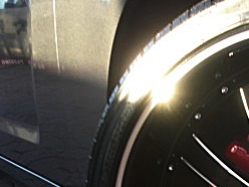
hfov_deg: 20.6
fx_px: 669
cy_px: 210
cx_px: 225
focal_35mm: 93
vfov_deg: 15.4
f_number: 2.8
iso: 50
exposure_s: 1/80
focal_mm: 6.3
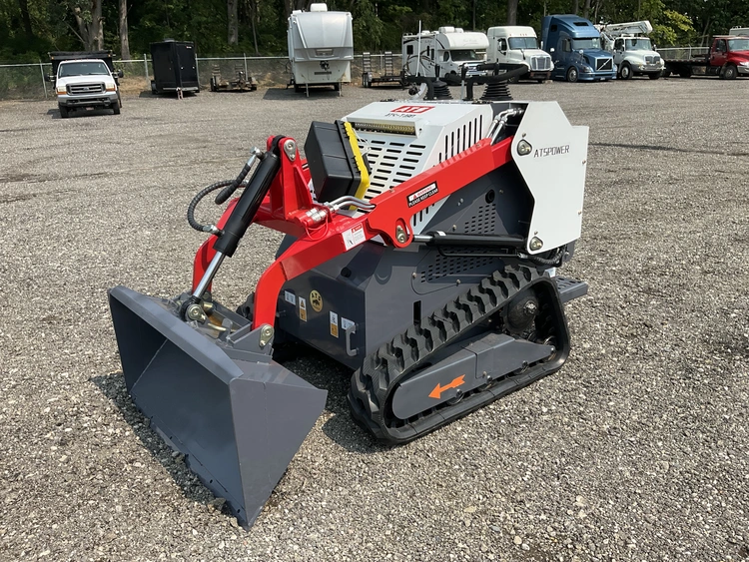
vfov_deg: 48.3
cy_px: 281
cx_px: 374
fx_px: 628
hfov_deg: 61.6
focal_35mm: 29
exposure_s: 1/1451
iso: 25
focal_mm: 3
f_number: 1.8
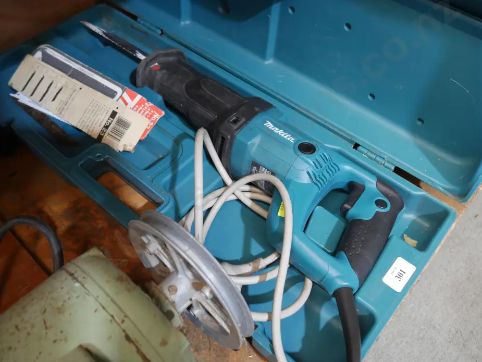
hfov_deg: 58.3
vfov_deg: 45.4
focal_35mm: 31
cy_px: 165
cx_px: 241
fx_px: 432
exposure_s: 1/60
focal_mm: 14
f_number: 3.5
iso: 1600
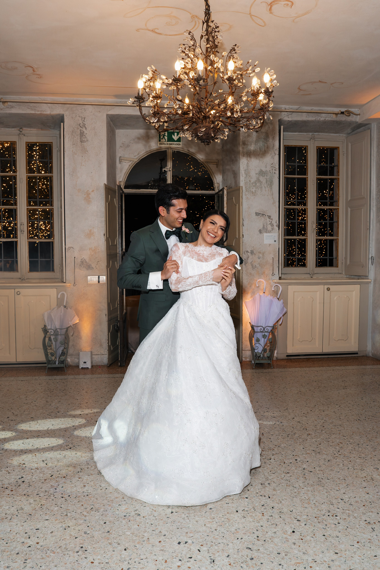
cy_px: 285
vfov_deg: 65.5
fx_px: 443
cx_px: 190
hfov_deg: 46.4
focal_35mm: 28
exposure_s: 1/250
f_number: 6.3
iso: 1600
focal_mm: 28
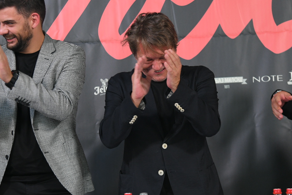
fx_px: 957
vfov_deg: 11.6
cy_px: 60
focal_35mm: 118
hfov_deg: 17.3
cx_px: 143
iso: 1600
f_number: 4
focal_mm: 66
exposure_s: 1/250
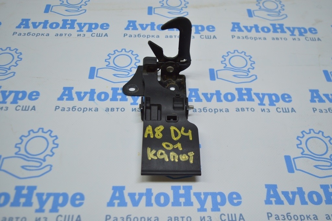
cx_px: 166
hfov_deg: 53.2
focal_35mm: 36
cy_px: 110
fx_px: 332
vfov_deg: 36.8
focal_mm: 24
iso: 400
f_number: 4
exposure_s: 1/125
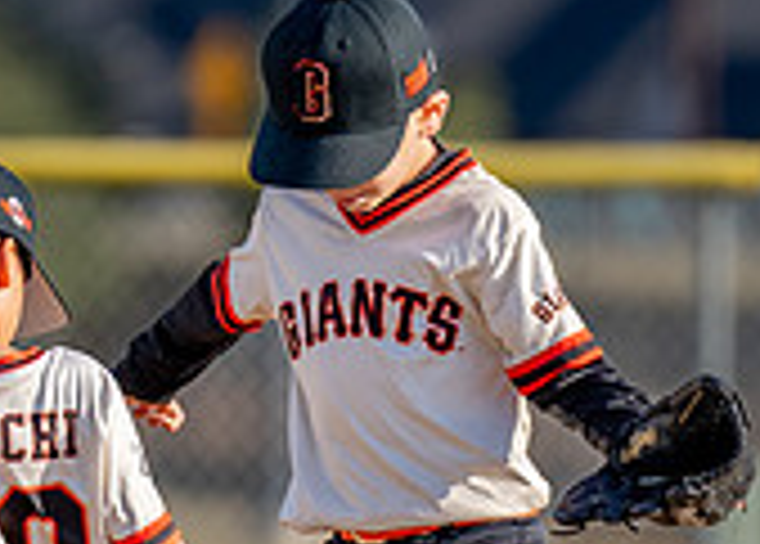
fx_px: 27283
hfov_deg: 1.6
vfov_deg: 1.1
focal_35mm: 1263
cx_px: 209
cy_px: 676
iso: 100
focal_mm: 200
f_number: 2.8
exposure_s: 1/1600
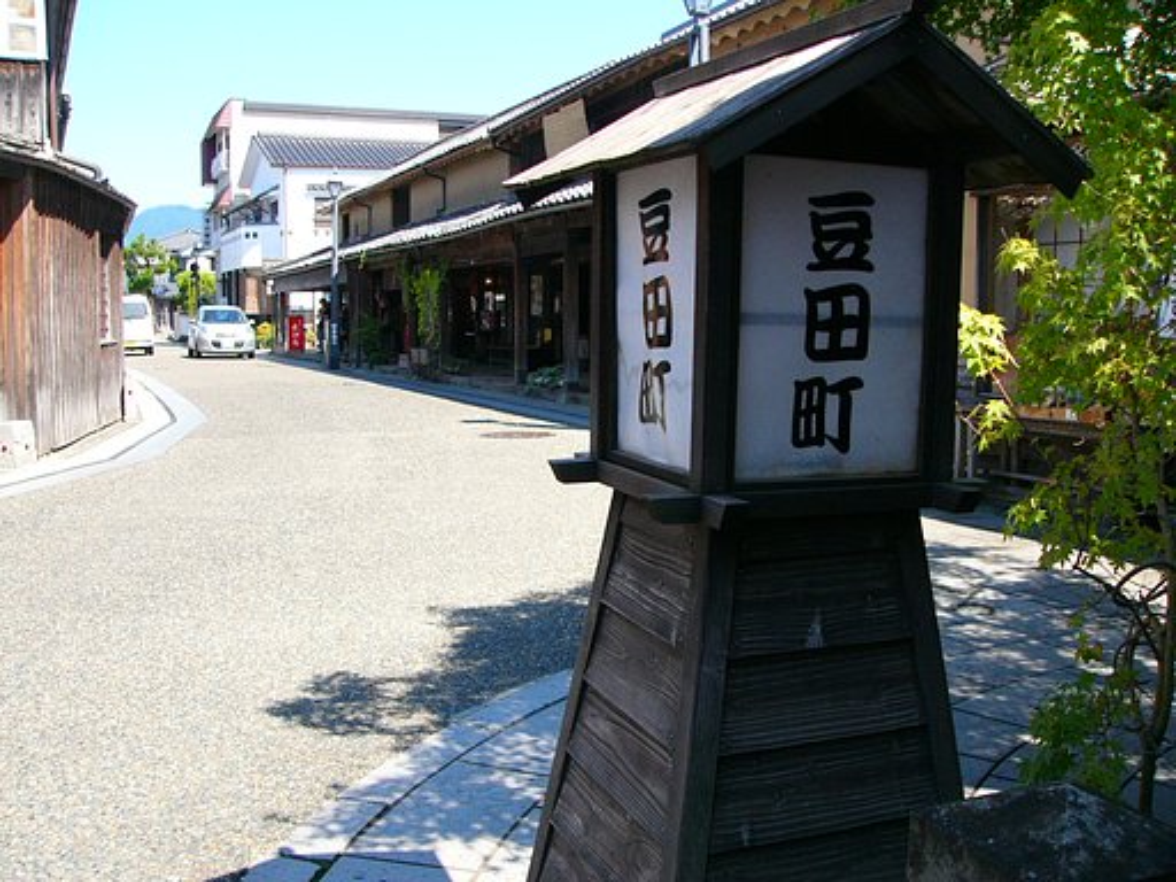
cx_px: 588
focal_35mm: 36
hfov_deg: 51.4
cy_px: 441
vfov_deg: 39.7
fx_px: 1223
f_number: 2.8
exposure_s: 1/640
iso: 100
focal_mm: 6
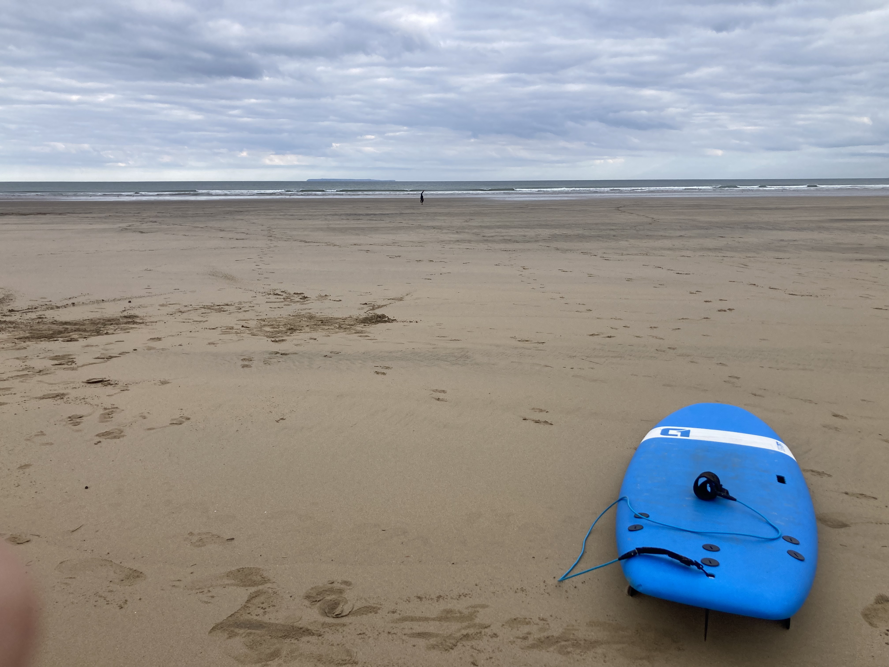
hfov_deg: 63.4
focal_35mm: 28
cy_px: 334
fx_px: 719
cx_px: 444
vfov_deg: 49.7
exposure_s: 1/714
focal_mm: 3.99
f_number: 1.8
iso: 20
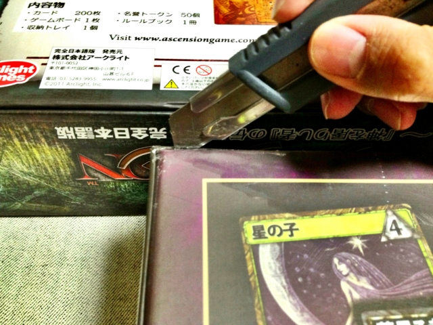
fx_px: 438
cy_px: 162
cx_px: 216
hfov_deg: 52.6
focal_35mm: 35
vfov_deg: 40.7
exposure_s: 1/20
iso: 160
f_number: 2.4
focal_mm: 4.28
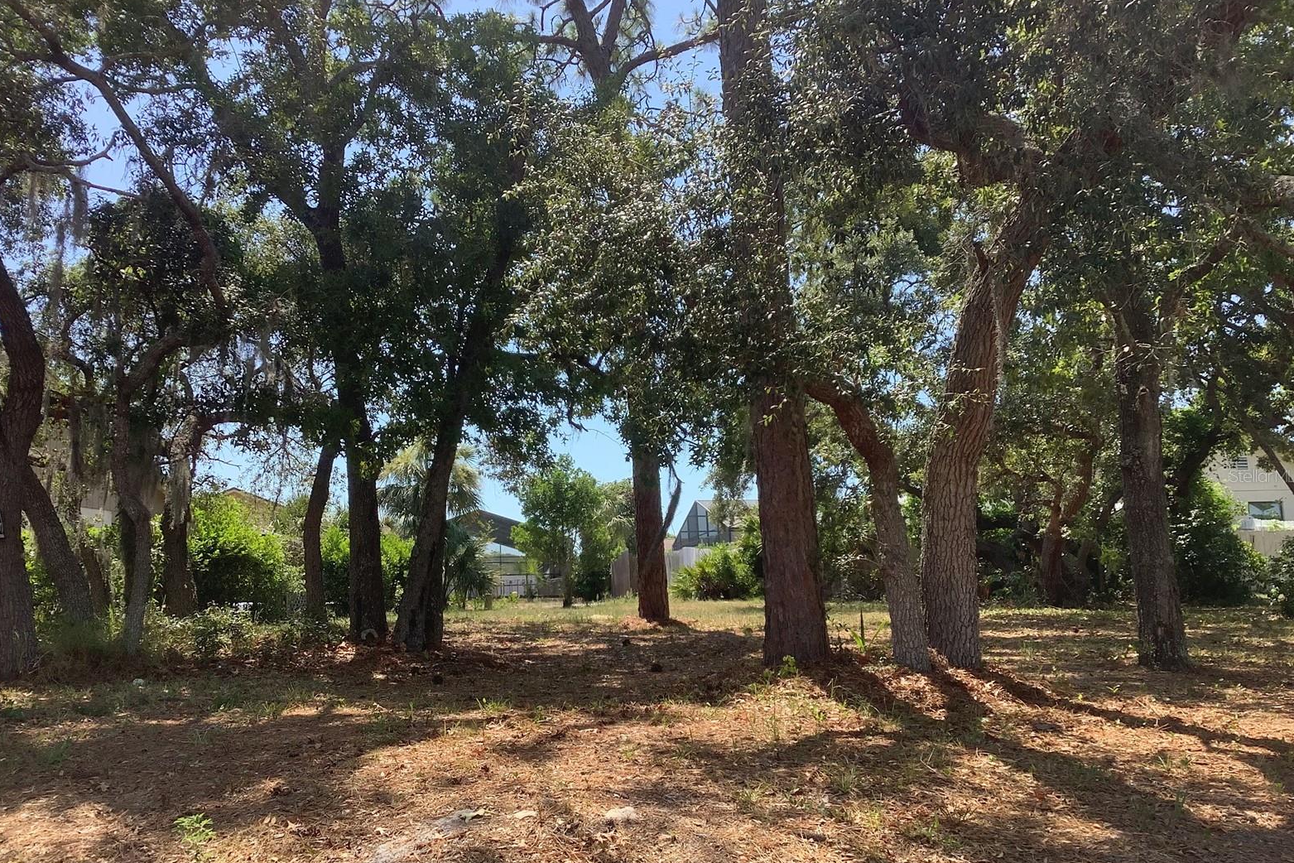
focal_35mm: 33
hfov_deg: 57.2
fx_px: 1186
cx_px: 645
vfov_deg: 39.9
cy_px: 475
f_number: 2.4
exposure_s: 1/426
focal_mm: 3.3
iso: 25
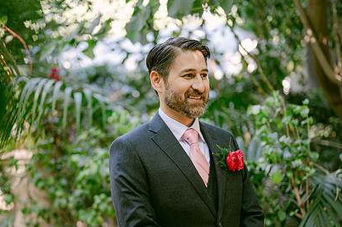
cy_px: 157
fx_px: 683
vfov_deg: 18.8
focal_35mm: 72
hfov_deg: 28.0
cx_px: 128
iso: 220
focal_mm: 50
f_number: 1.8
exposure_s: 1/125
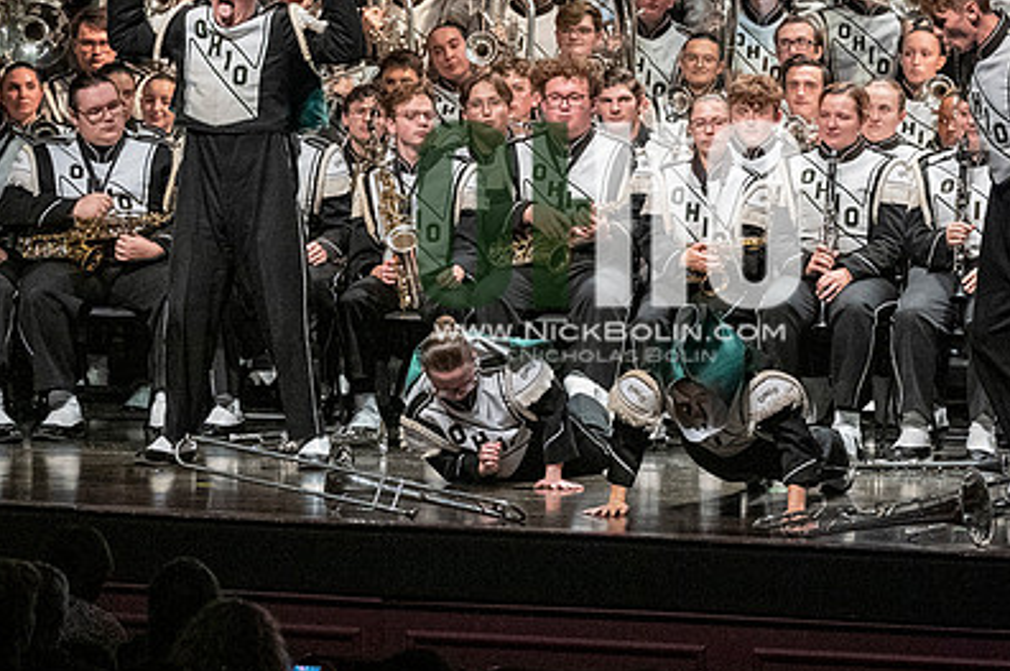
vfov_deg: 4.6
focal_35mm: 296
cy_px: 240
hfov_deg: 7.0
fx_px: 8294
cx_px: 610
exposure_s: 1/500
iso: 4000
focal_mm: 135
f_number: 4
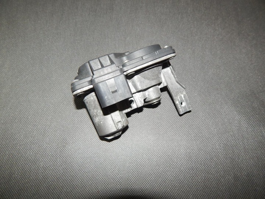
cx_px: 132
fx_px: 176
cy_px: 100
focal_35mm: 23
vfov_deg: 58.9
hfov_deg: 73.9
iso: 200
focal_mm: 4
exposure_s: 1/30
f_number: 6
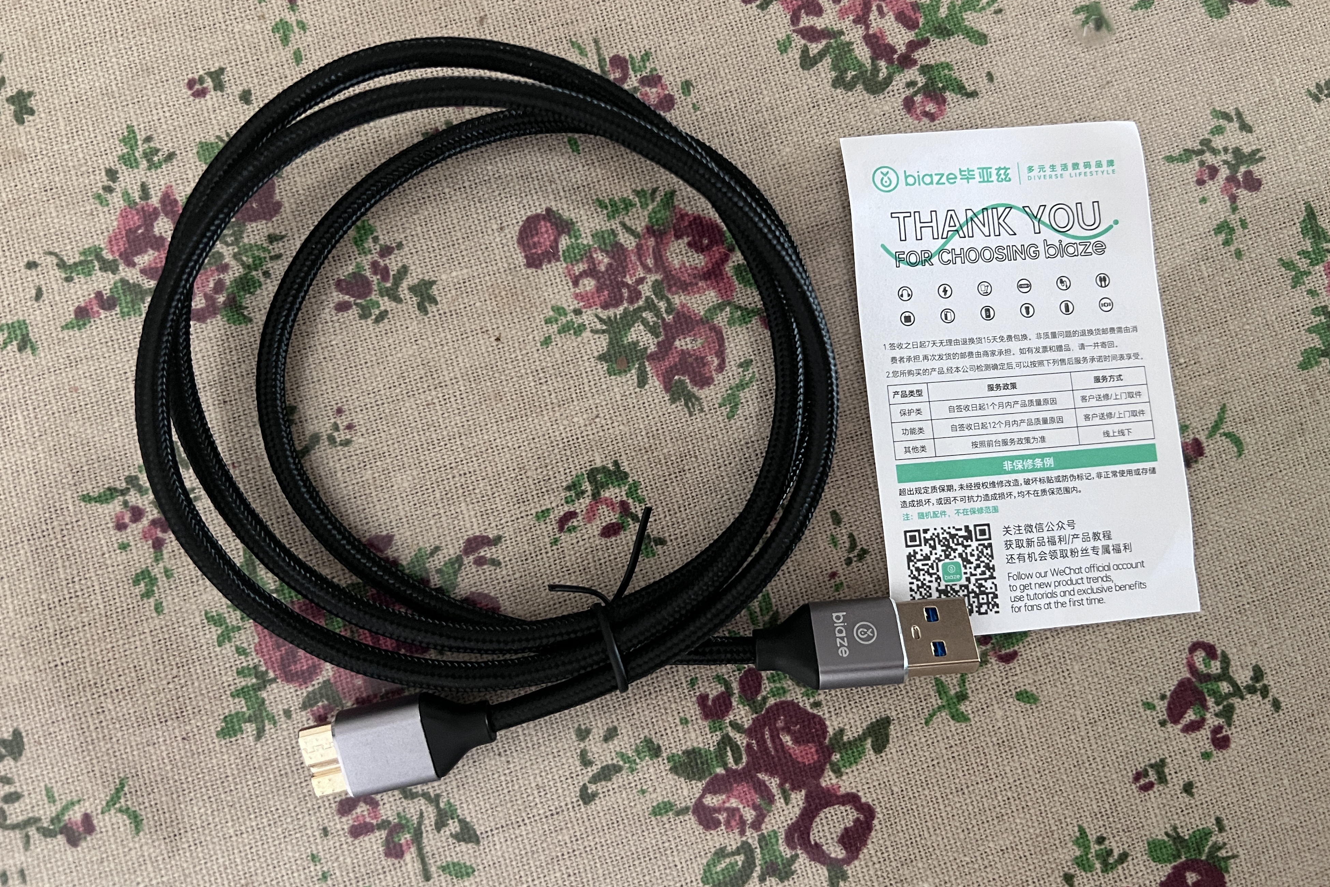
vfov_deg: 46.3
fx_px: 1034
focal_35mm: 28
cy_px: 387
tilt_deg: -83.8
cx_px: 677
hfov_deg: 65.5
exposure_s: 1/60
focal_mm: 5.7
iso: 400
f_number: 1.5
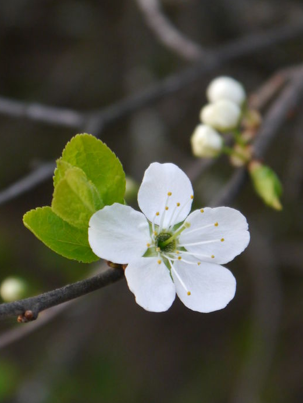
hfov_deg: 9.7
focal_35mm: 153
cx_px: 156
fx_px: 1785
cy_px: 167
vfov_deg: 12.9
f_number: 5.6
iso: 800
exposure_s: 1/80
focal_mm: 42
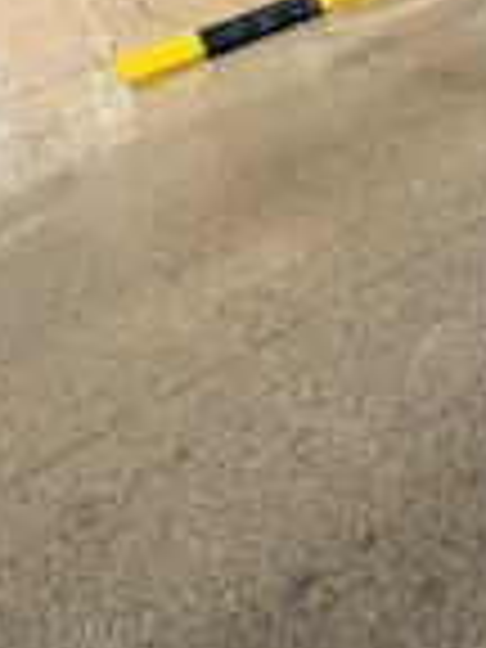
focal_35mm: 36
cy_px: -144
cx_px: 432
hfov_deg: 37.2
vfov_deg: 37.5
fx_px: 674
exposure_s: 1/1575
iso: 32
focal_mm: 1.57
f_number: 1.8
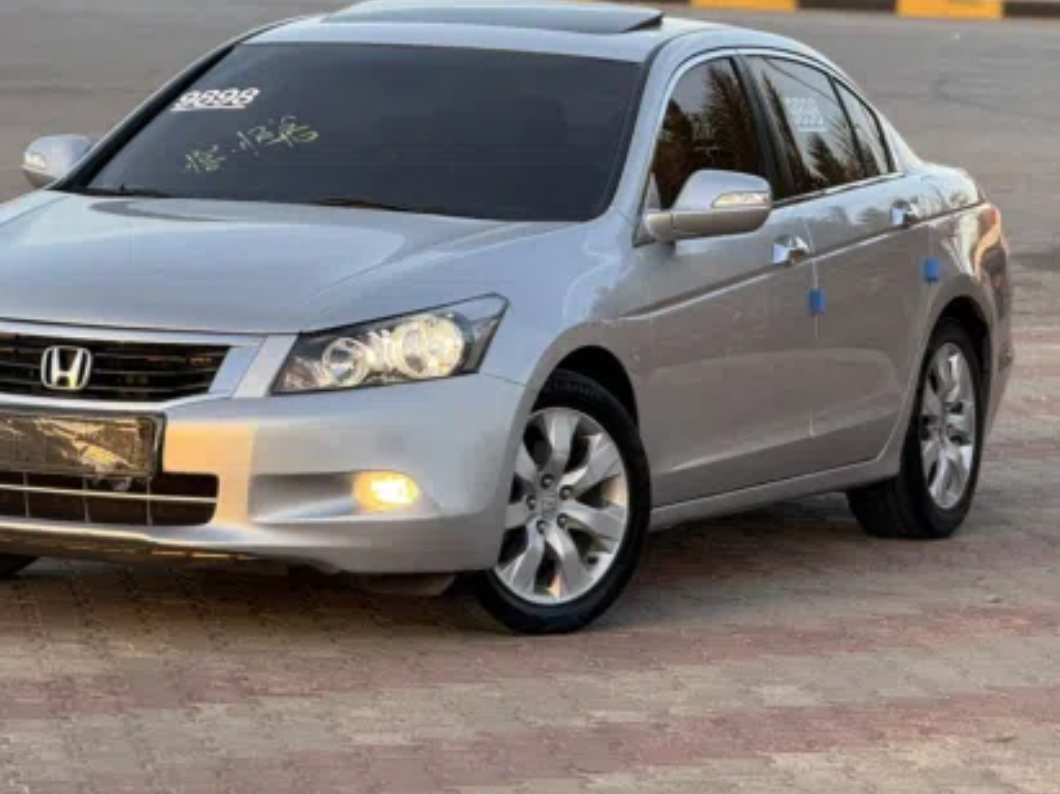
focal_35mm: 187
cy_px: 224
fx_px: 5725
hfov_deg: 10.6
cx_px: 433
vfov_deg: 7.9
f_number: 2.8
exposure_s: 1/99
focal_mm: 15.66
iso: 50
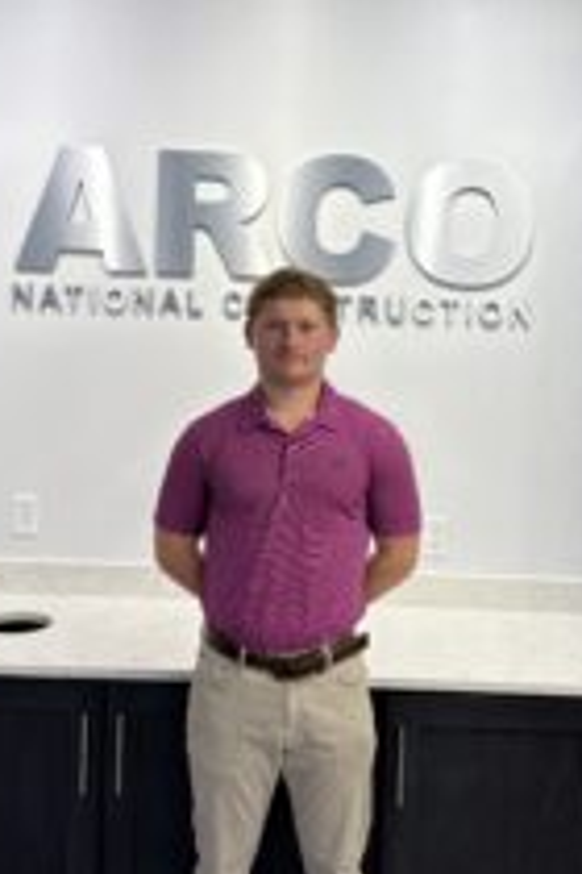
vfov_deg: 43.5
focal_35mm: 45
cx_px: 285
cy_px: 383
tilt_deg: -4.9
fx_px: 1091
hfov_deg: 29.9
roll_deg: -1.9
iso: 64
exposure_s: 1/120
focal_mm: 5.96
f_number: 1.6
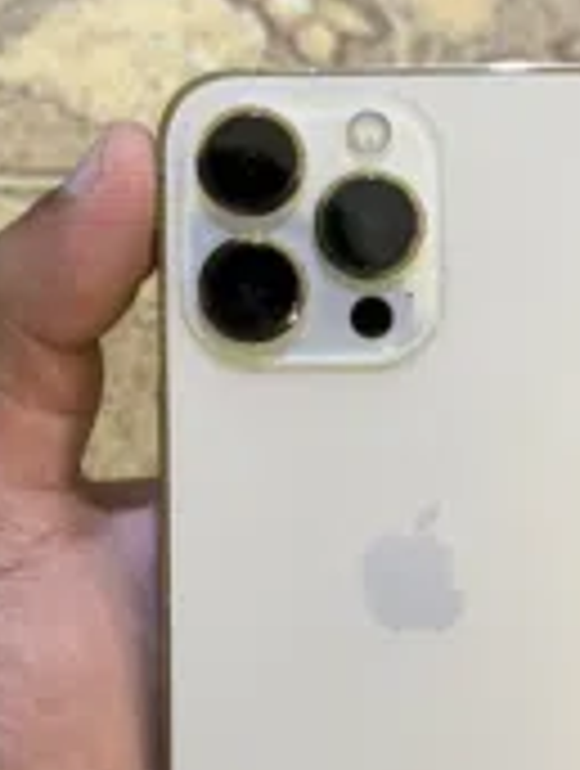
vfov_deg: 17.5
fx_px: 2493
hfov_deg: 13.2
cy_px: 482
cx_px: 427
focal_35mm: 112
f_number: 1.78
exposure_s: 1/33
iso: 200
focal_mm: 6.86
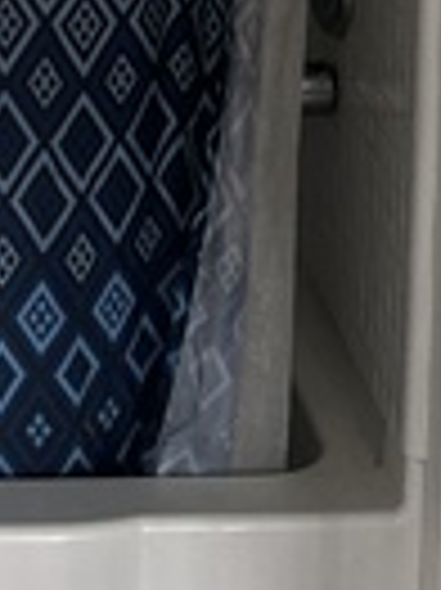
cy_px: -482
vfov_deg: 14.7
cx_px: 36
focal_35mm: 117
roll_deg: -2.5
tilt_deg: -2.8
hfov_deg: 12.5
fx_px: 1991
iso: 250
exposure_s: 1/60
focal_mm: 6.86
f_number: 1.78
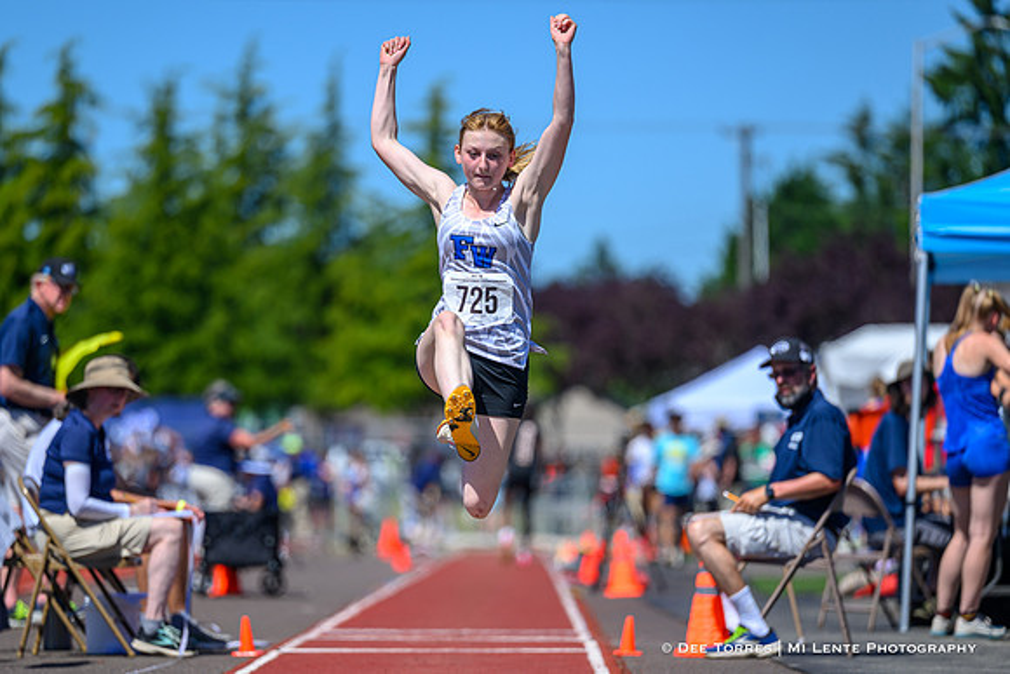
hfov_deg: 8.7
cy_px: 400
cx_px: 449
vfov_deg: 5.8
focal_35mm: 238
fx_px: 6665
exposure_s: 1/2500
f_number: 2.8
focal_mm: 200
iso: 125
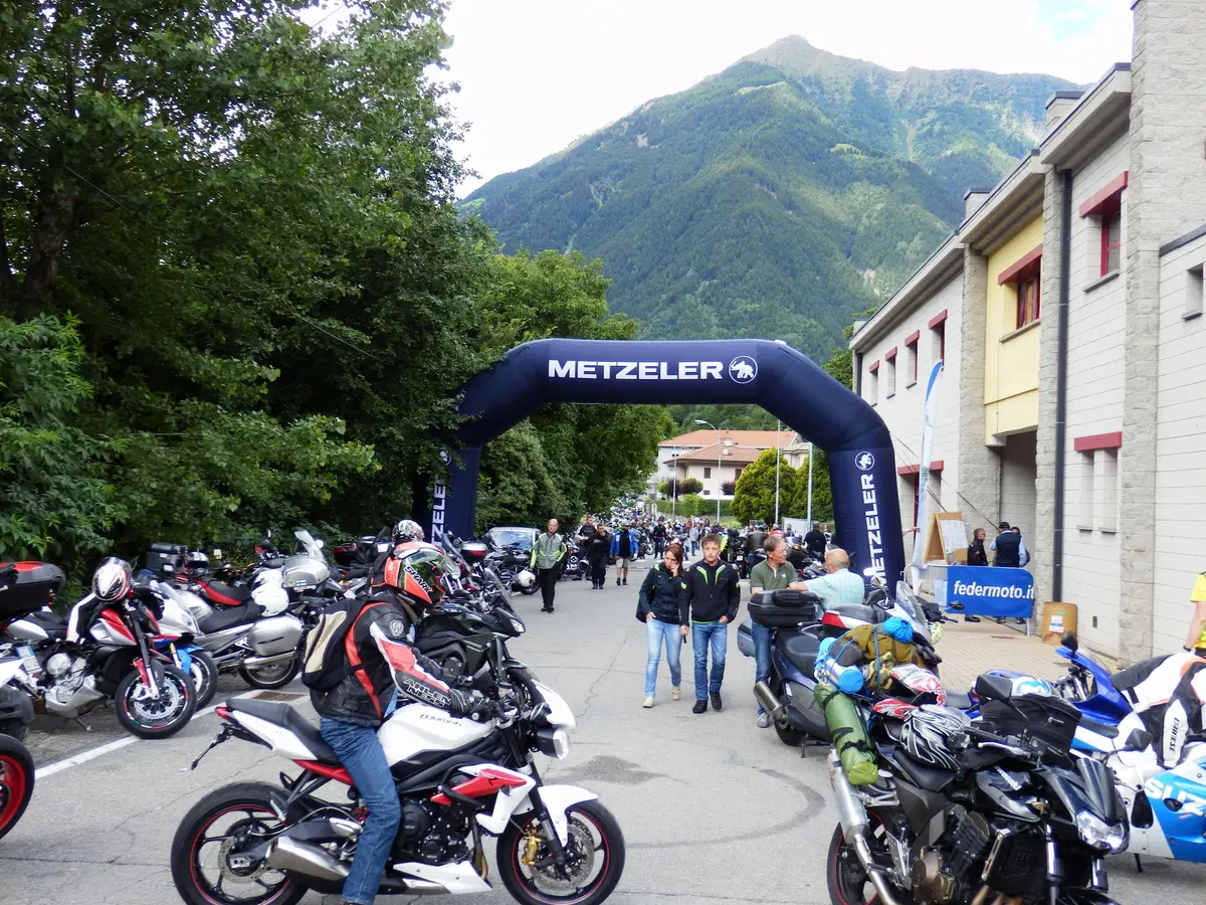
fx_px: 1150
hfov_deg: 55.4
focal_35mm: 33
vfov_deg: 42.9
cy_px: 452
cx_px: 603
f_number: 3.4
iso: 80
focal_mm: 6
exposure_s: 1/200
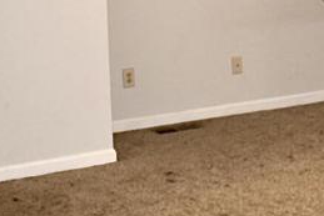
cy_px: -70
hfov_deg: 19.9
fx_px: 900
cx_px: 304
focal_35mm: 100
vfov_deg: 13.2
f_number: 3.5
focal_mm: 18
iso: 200
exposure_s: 1/40
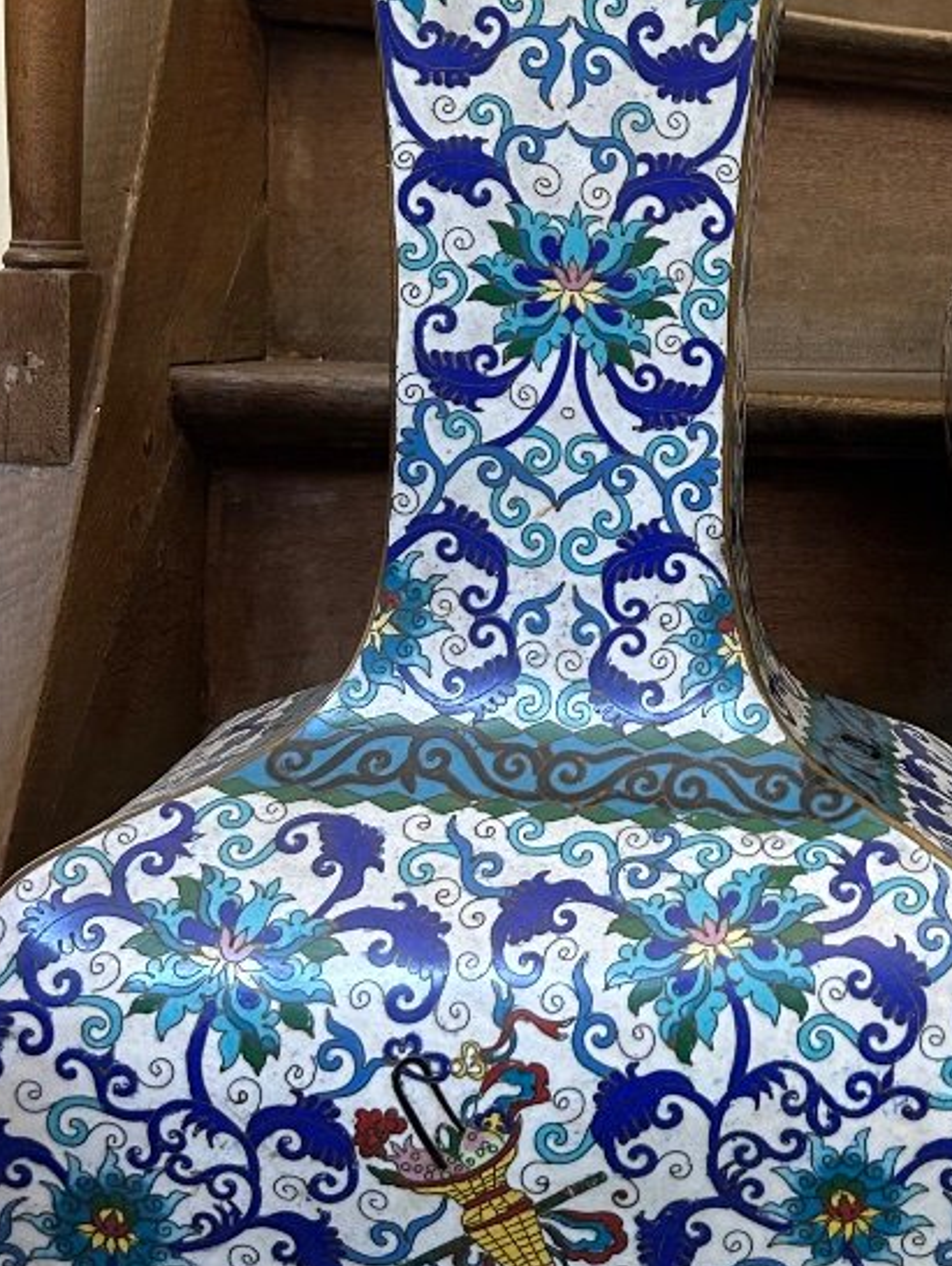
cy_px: 419
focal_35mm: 57
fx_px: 2088
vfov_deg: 33.5
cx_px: 894
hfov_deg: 24.8
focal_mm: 5.7
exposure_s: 1/50
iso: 200
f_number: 1.5
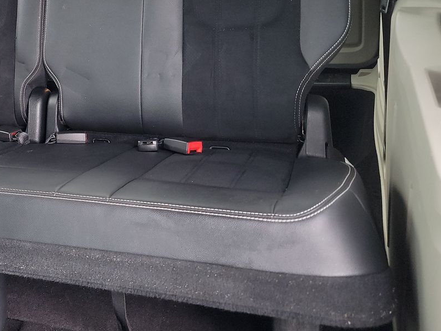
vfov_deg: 29.4
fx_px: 612
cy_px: 54
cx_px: 46
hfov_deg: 37.2
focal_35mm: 48
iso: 303
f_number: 1.8
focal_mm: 6.7
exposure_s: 1/59
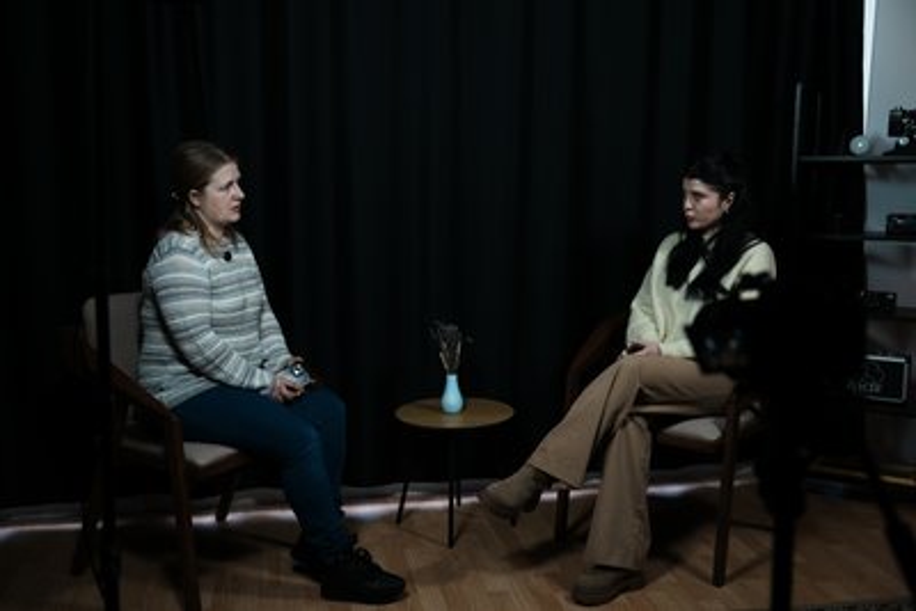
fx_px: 993
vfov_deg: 34.2
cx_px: 458
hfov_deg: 49.5
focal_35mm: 39
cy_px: 306
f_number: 2.8
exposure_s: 1/50
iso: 160
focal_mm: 39
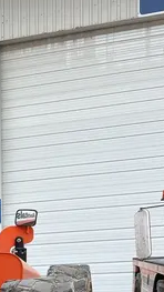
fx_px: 611
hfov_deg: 13.7
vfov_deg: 24.6
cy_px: 339
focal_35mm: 79
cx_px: -129
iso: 50
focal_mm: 5.7
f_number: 1.5
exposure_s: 1/909
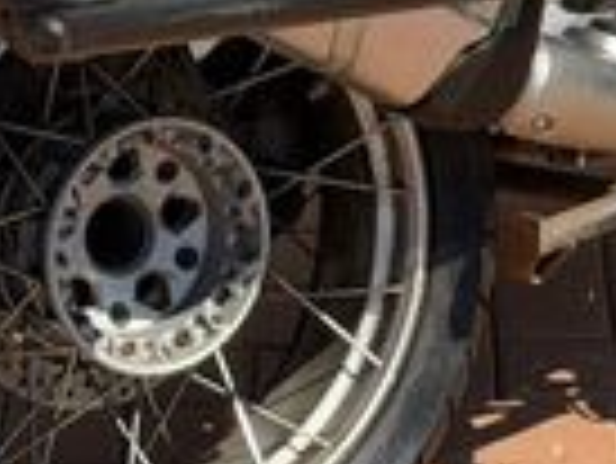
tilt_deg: -15.5
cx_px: 459
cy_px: -365
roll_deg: -0.2
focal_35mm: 224
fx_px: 3990
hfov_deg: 8.8
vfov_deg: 6.5
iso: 80
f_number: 1.78
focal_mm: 6.76
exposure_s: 1/3704
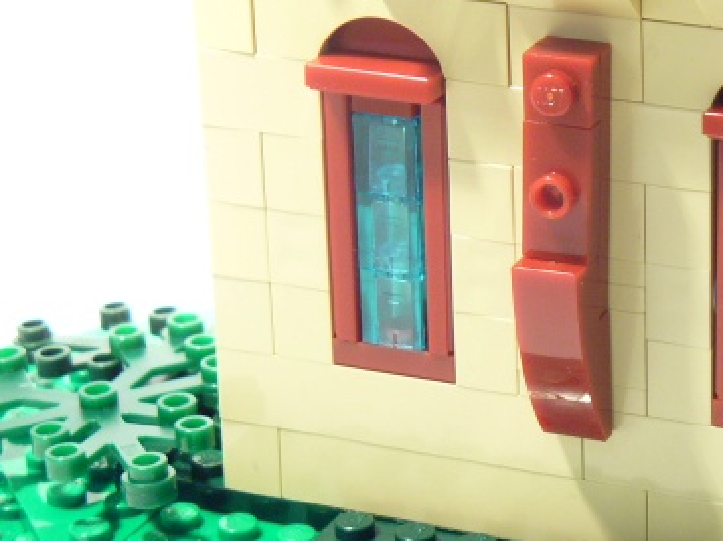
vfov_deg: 9.6
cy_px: 144
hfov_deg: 12.8
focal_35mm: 154
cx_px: 599
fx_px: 3214
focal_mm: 14.5
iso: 150
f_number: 3.4
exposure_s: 1/8
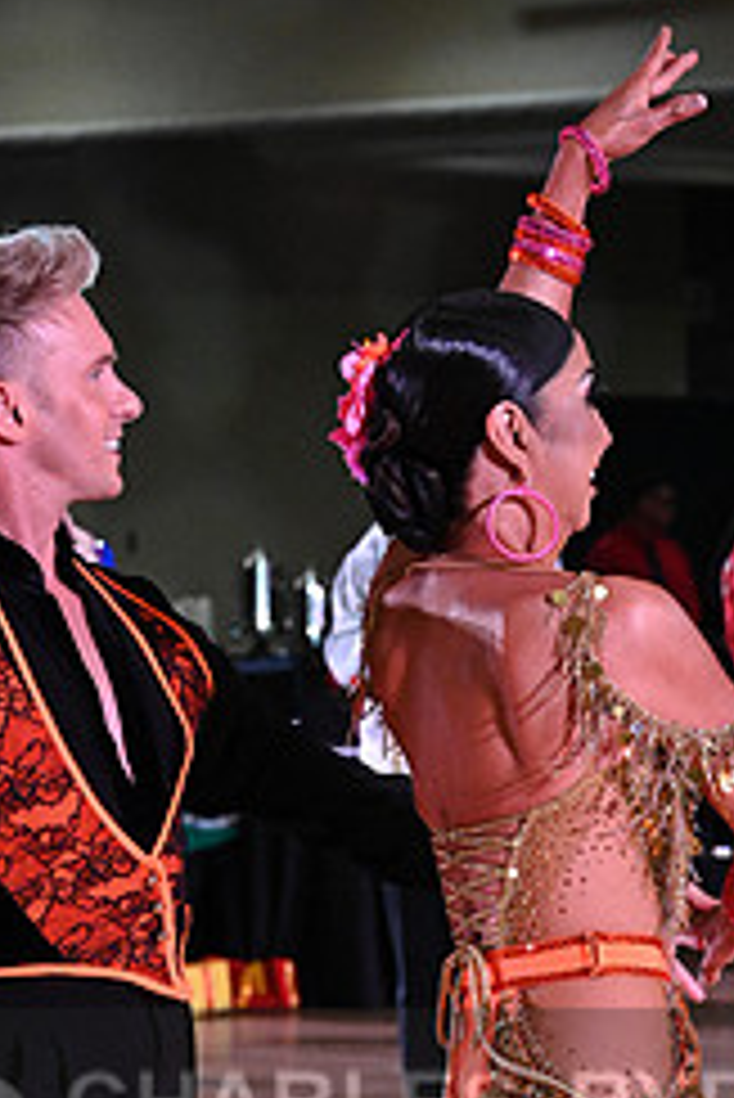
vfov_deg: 9.0
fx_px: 6902
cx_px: 344
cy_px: 1161
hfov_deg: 6.1
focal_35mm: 226
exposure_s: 1/320
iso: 6400
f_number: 7.1
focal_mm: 95
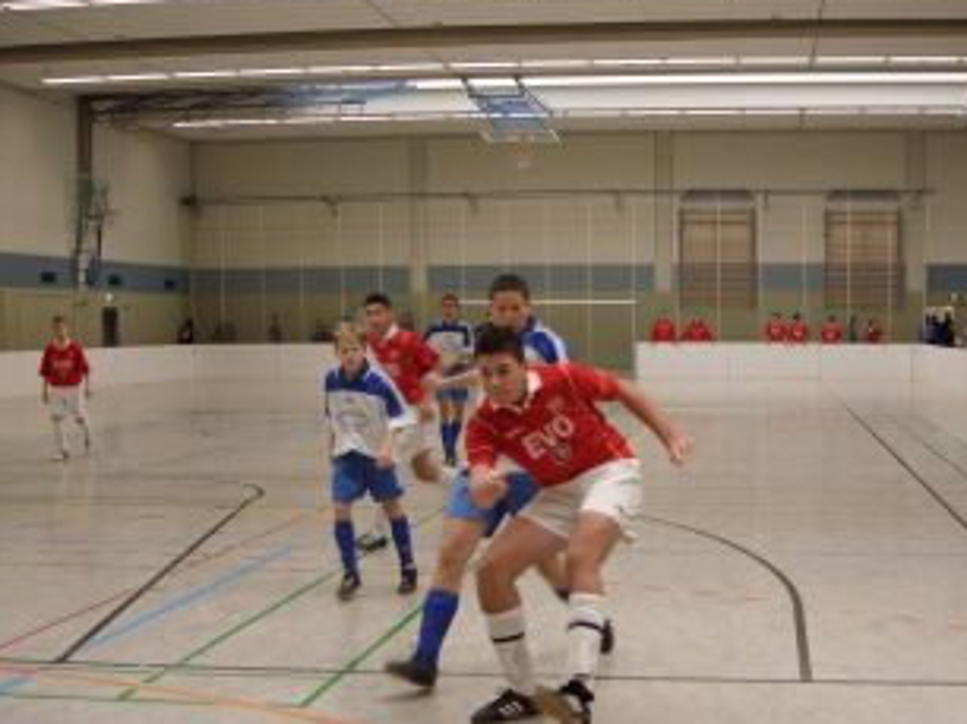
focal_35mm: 51
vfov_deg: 28.4
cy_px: 452
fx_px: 1424
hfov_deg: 37.2
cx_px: 619
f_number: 2.8
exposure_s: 1/100
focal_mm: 8
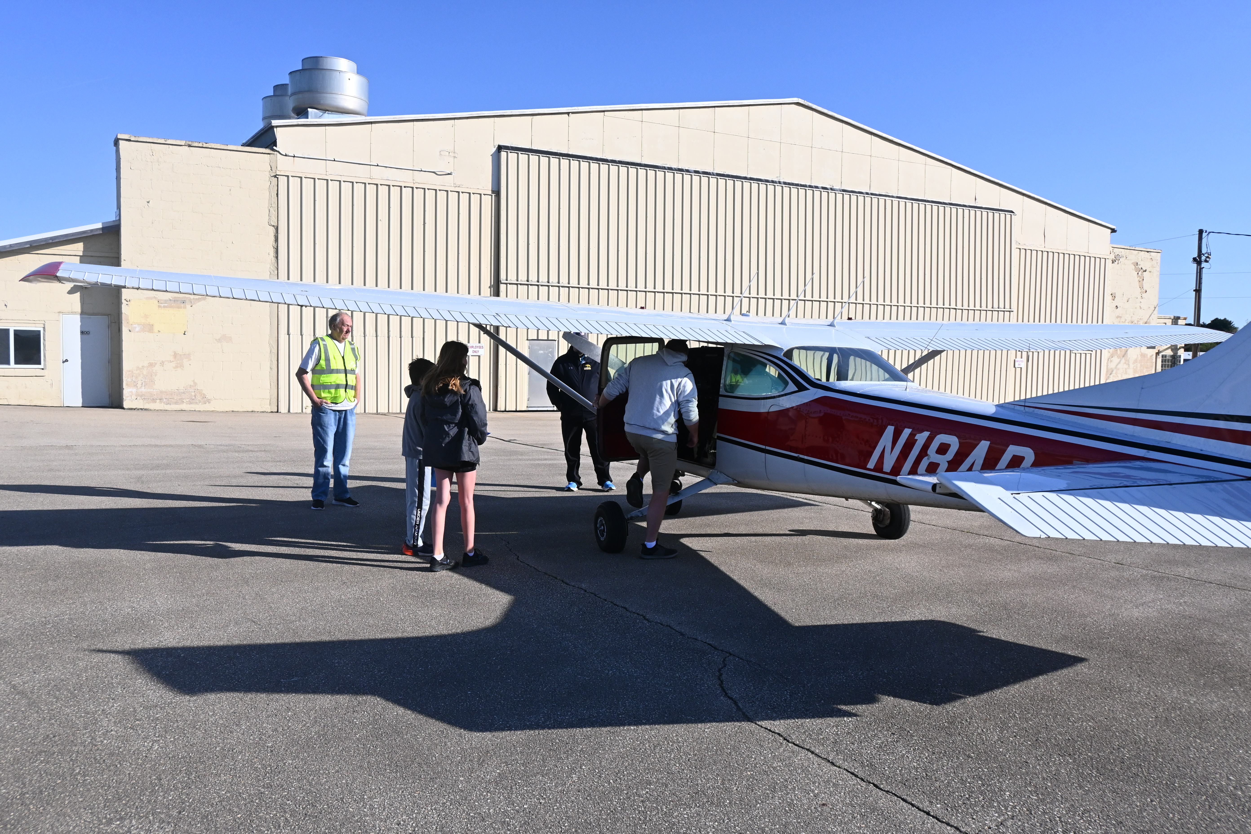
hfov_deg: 60.7
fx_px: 1068
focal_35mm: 31
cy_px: 417
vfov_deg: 42.6
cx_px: 626
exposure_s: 1/1600
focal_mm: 20.5
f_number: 7.1
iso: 400
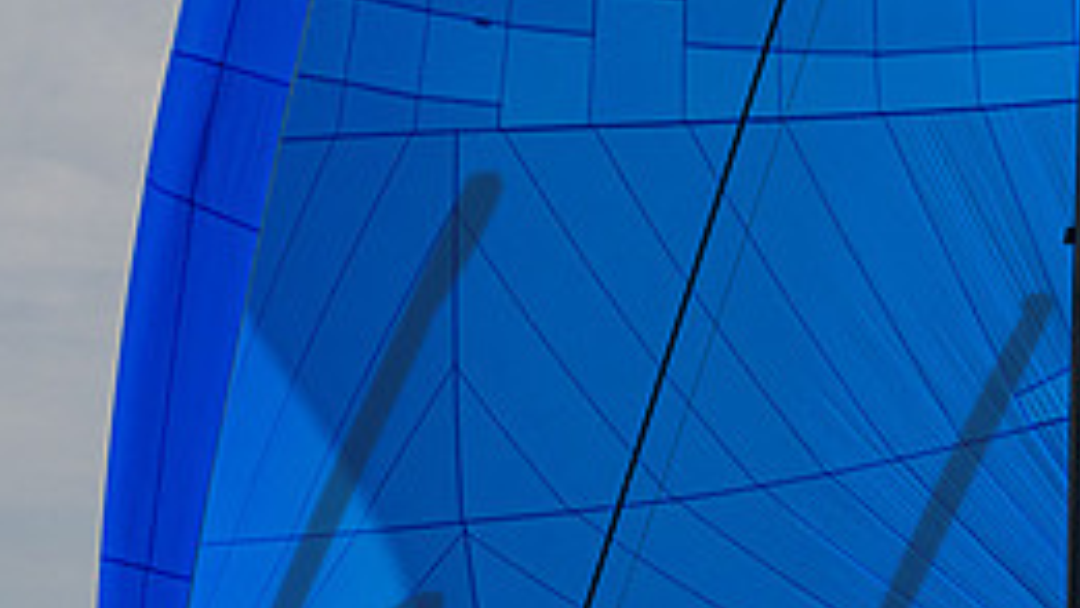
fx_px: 12232
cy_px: 662
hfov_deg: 5.1
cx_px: 920
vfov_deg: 2.8
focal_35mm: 427
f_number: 6.3
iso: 320
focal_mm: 155
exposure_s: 1/6400
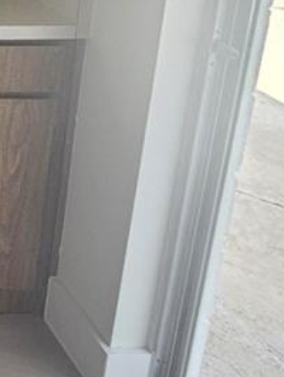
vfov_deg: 30.9
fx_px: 546
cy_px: -98
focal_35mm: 50
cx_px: -423
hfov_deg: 14.6
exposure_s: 1/160
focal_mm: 2.2
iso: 50
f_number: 2.2
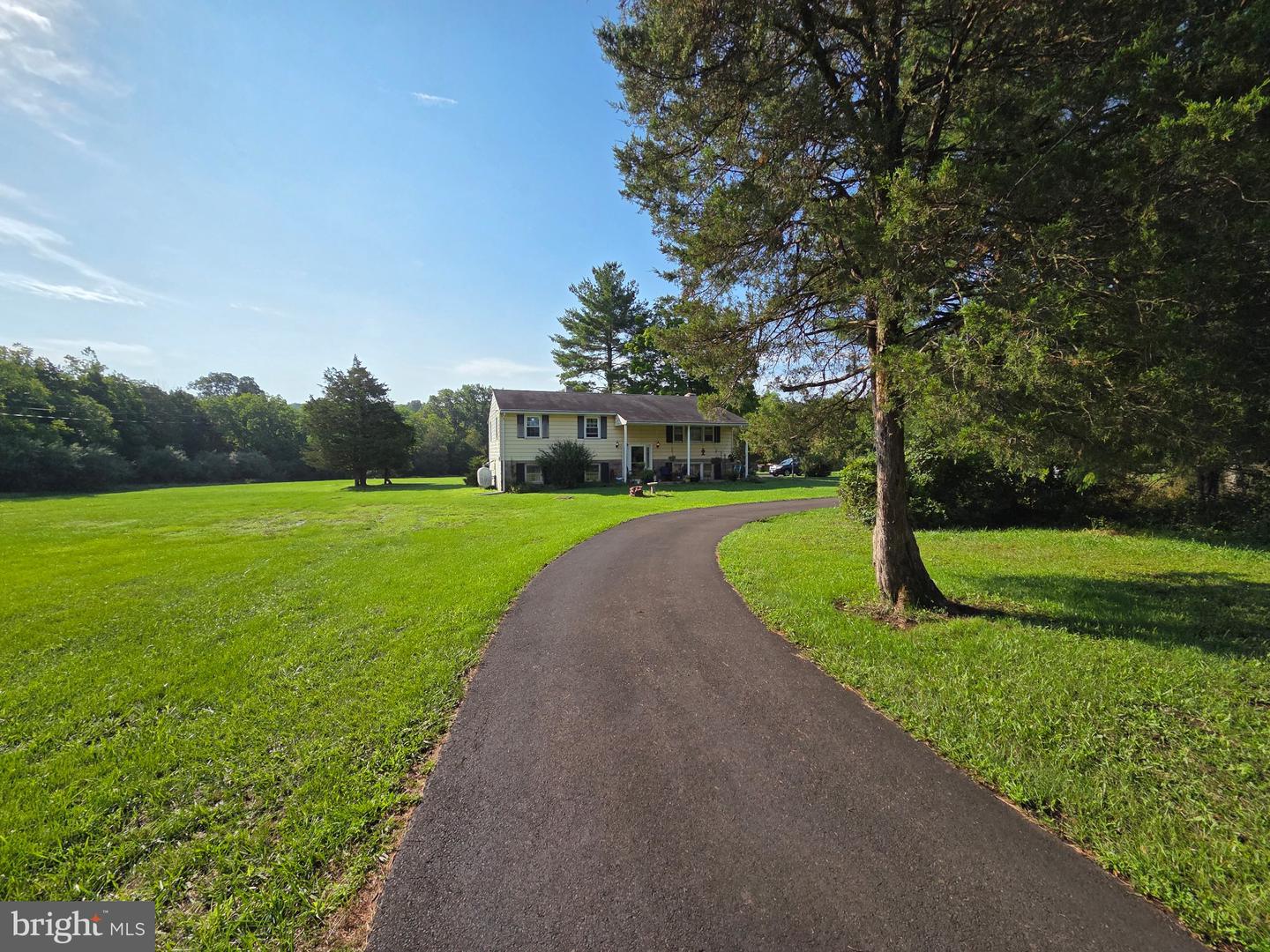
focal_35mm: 13
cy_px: 476
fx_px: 477
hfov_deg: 106.2
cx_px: 635
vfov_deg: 89.9
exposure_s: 1/2859
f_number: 2.2
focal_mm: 2.2
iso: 50
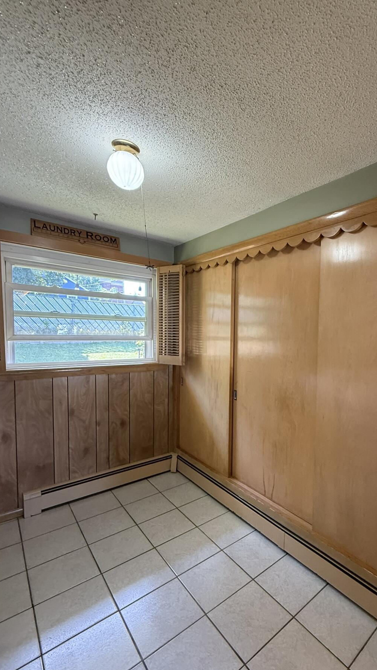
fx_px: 302
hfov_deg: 61.3
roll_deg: -1.6
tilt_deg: -2.8
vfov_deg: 95.8
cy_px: 356
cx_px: 270
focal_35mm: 17
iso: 400
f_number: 2.2
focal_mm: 2.22
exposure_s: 1/60
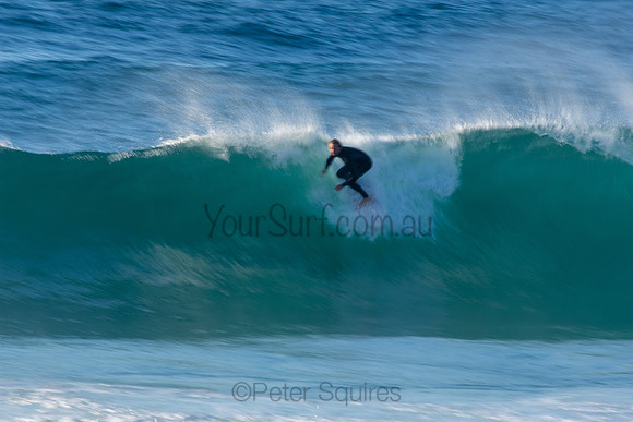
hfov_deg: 2.7
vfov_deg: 1.8
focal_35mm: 750
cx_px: 316
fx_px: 13190
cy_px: 211
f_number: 18
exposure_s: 1/25
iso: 100
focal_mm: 500
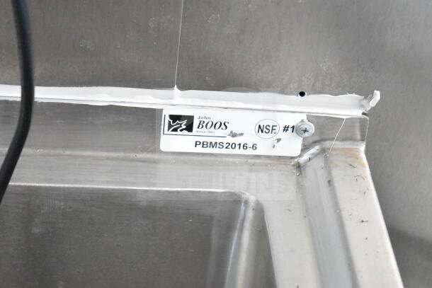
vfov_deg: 16.6
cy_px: 144
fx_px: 990
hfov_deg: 24.6
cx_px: 216
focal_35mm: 82
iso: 16000
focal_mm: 55
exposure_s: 1/100
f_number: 5.6
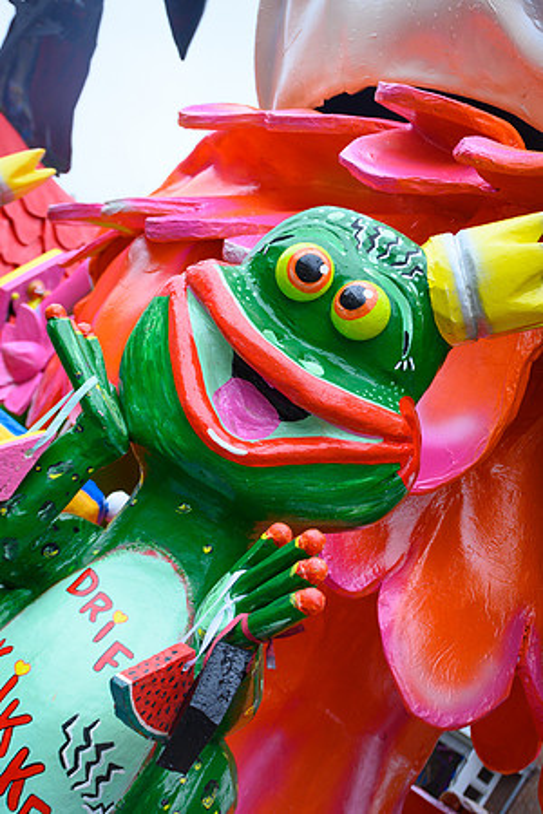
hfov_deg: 25.8
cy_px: 407
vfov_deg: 37.9
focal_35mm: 52
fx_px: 1188
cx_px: 272
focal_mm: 35
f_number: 6.3
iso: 400
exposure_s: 1/500
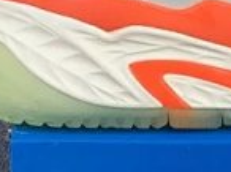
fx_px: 906
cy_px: 58
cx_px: 304
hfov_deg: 13.9
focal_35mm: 136
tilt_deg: -20.4
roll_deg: +0.3
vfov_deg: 10.9
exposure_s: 1/468
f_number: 2.4
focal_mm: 3.3
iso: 25
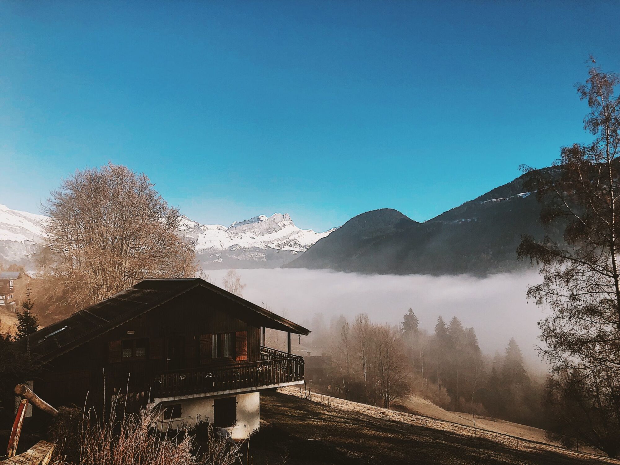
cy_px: 232
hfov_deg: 63.4
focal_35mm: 28
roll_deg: +1.5
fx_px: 502
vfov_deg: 49.7
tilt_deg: +5.3
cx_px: 310
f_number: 1.8
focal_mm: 3.99
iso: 20
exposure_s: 1/1548
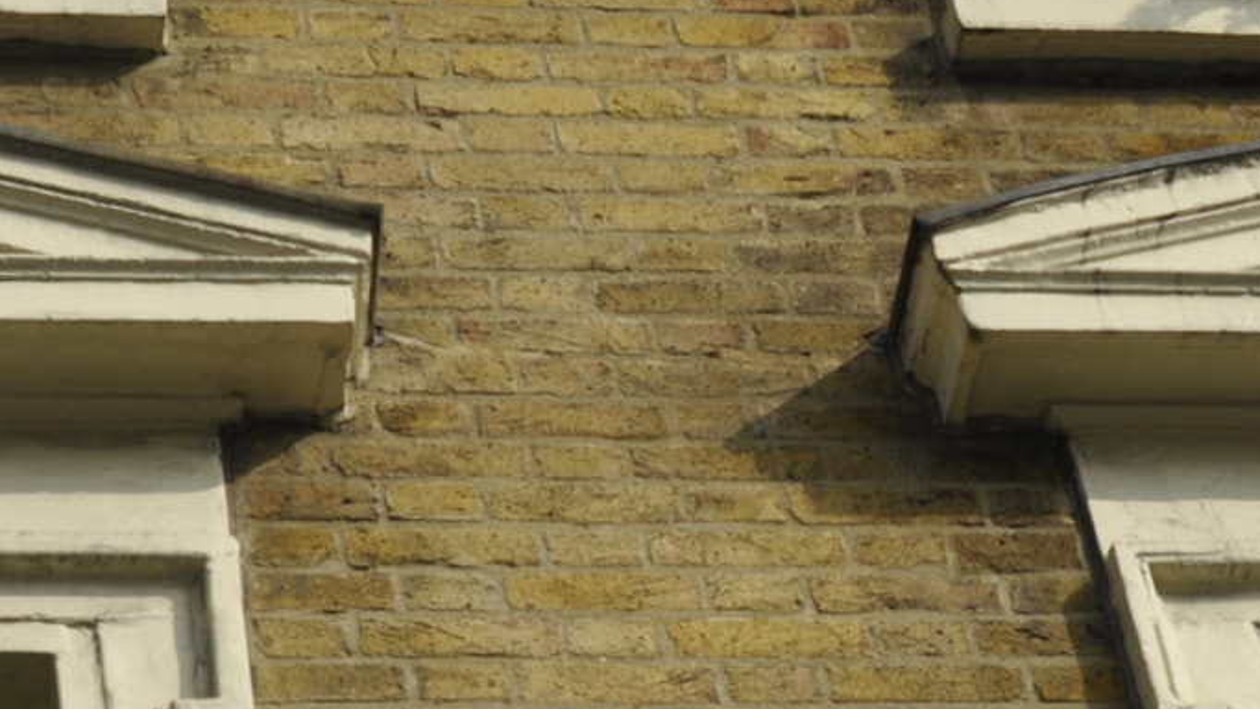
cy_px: 757
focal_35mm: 179
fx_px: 5982
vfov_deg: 6.8
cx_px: 621
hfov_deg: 12.0
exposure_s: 1/400
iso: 200
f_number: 10
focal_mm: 38
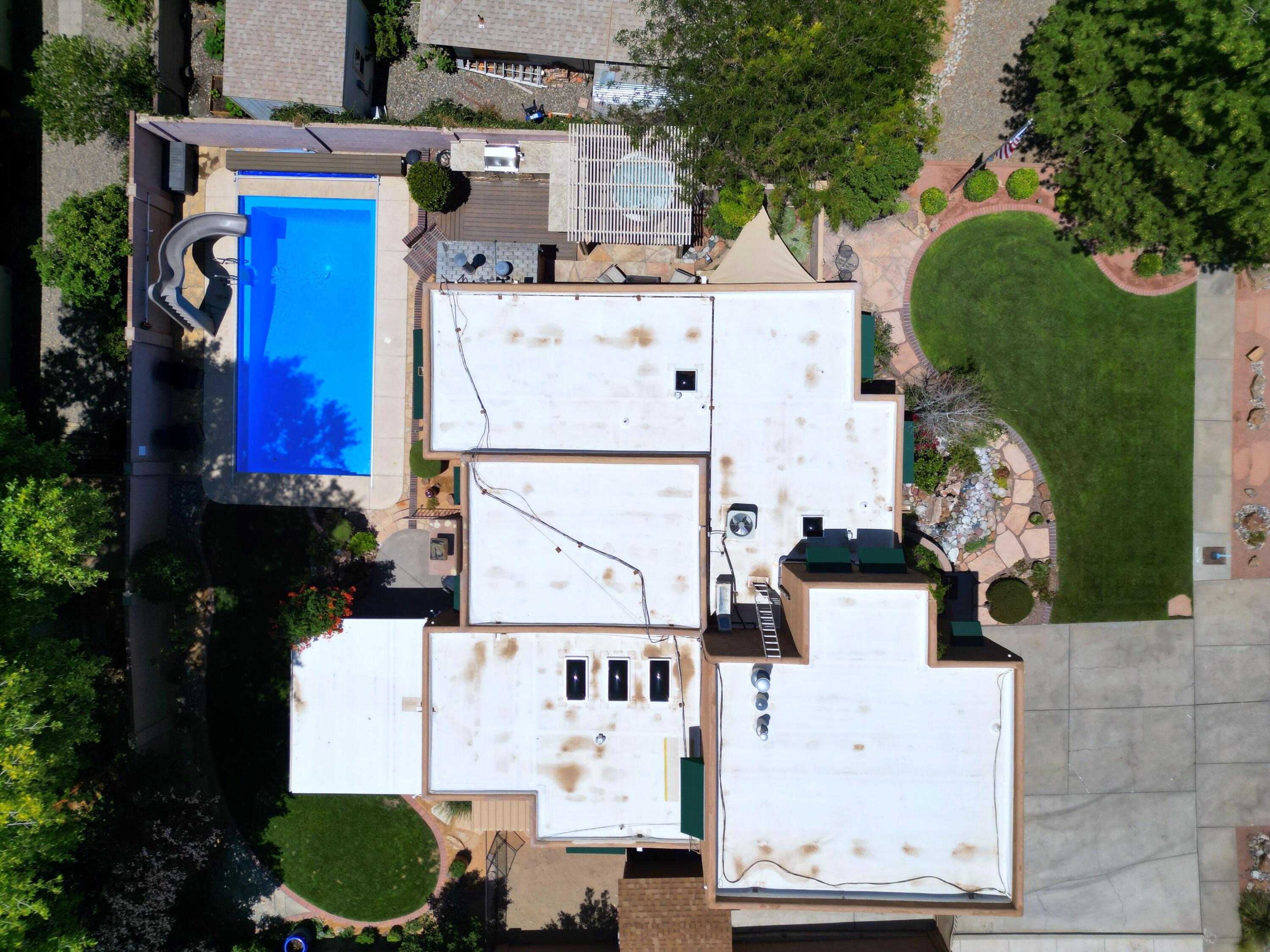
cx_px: 635
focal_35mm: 24
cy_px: 476
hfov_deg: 71.6
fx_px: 881
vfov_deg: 56.8
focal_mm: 6.72
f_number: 1.7
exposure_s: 1/8000
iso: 110
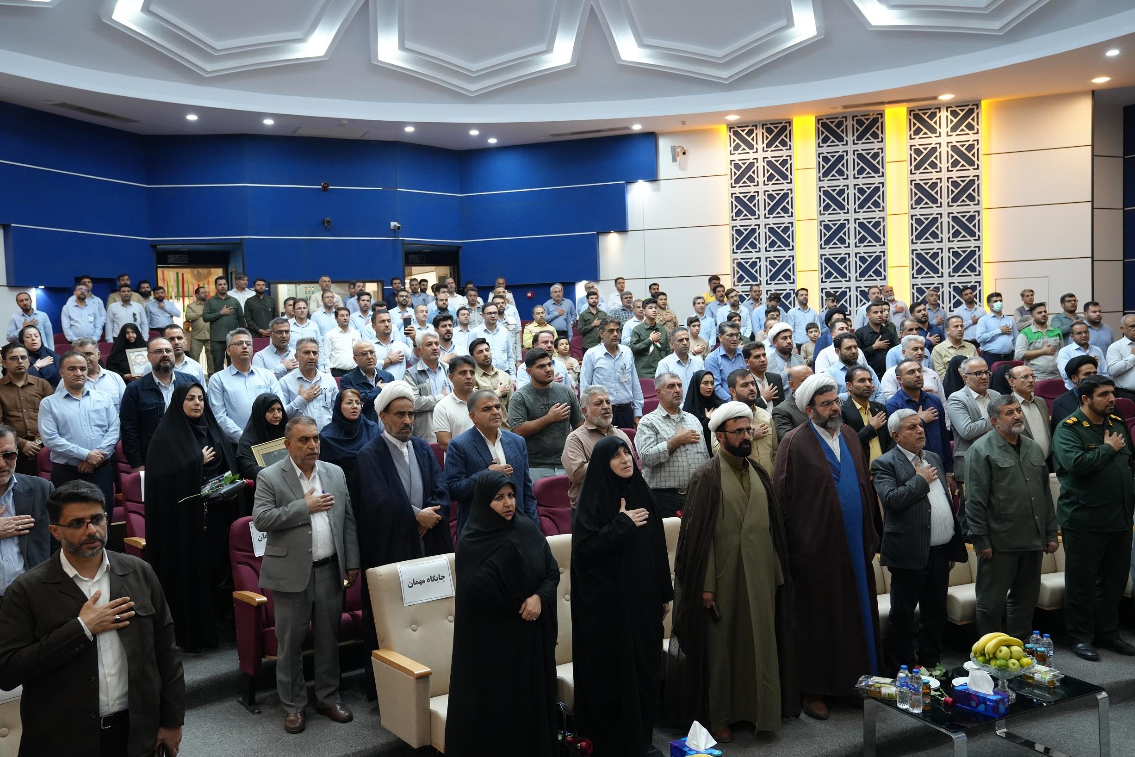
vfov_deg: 41.1
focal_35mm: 32
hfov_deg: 58.7
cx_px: 568
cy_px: 378
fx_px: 1009
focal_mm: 32
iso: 3200
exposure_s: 1/160
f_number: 4
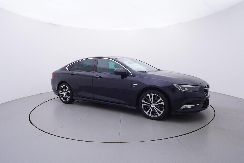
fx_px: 153
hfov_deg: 77.3
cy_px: 82
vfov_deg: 56.2
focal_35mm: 22
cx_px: 122
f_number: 5
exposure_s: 1/80
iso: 200
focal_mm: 15
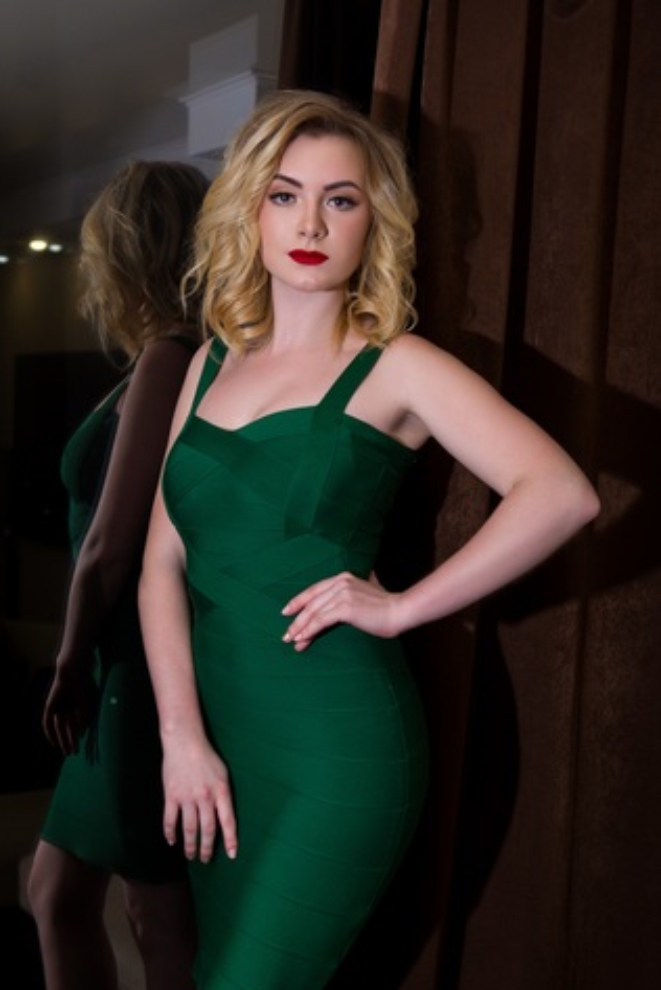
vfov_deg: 36.2
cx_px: 314
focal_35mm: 55
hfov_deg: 24.7
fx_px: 1512
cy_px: 500
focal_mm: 52
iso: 200
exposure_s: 1/125
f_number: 5.6
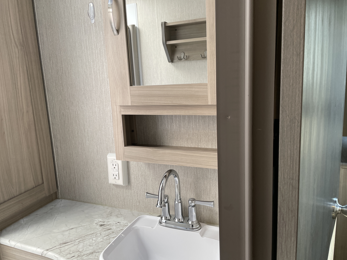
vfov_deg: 51.4
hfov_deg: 65.3
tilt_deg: -10.7
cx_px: 168
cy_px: 129
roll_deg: +2.1
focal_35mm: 27
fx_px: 271
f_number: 1.6
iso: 125
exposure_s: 1/105
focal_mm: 4.2
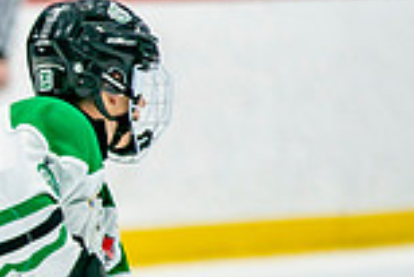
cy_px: 471
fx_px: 13928
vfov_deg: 1.1
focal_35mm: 1210
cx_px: -432
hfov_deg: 1.7
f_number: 3.2
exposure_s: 1/640
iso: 500
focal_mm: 200
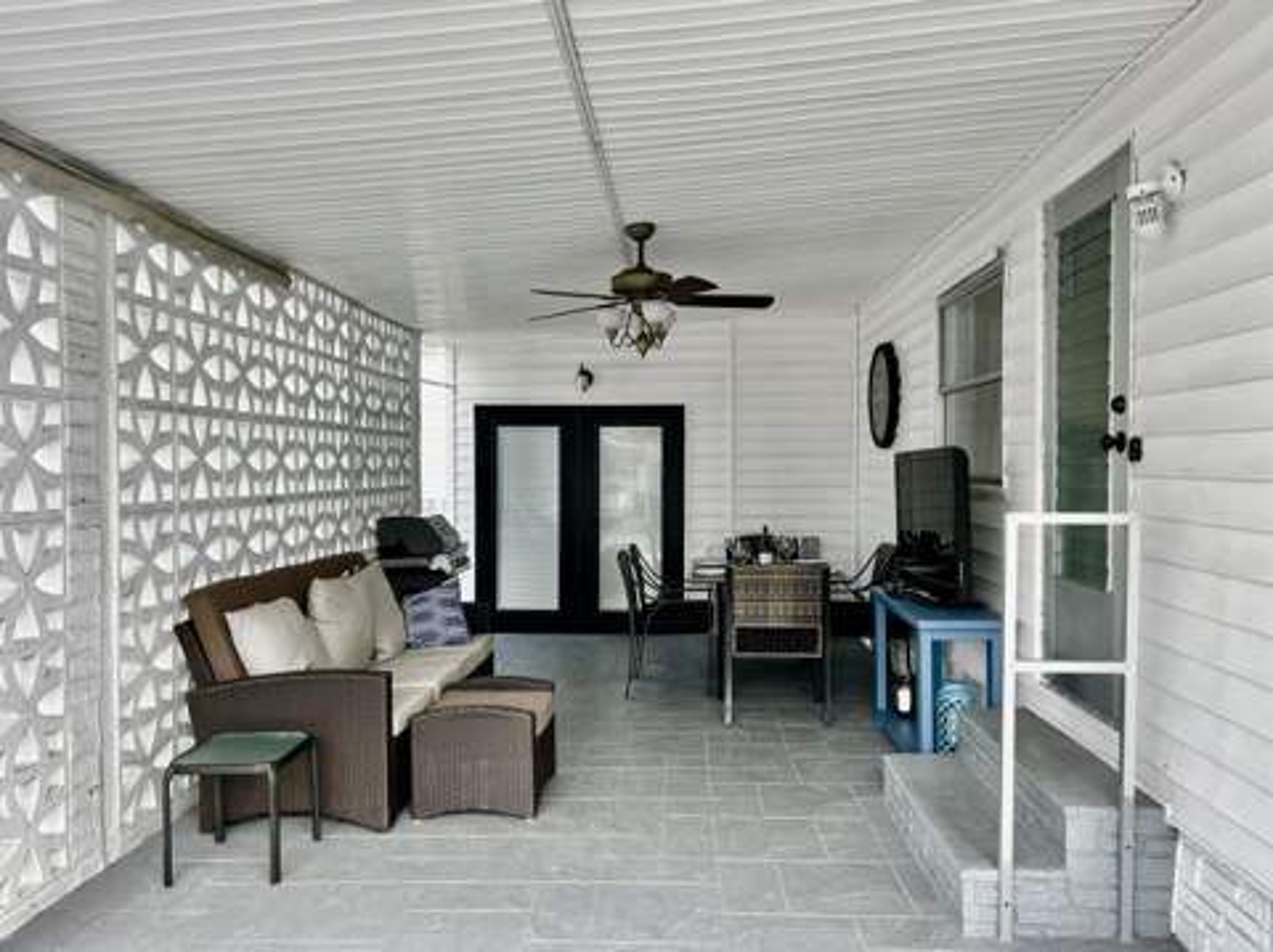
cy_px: 476
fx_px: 955
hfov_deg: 67.4
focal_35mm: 26
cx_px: 636
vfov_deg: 53.0
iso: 50
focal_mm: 5.7
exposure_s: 1/469
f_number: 1.5
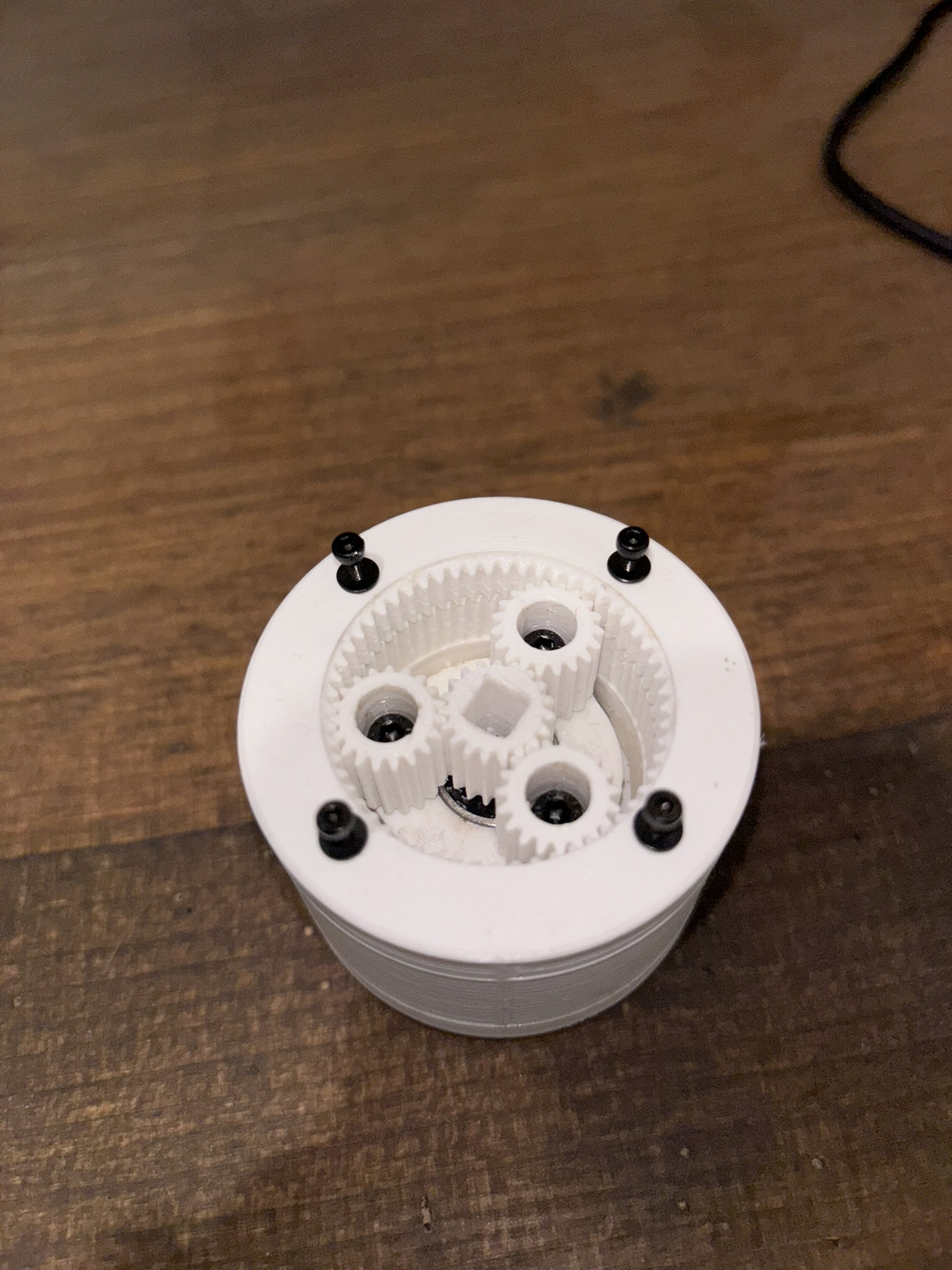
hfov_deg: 53.1
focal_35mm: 26
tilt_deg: -57.5
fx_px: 953
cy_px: 635
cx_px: 476
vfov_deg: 67.3
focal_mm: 5.96
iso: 32
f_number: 1.6
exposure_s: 1/78
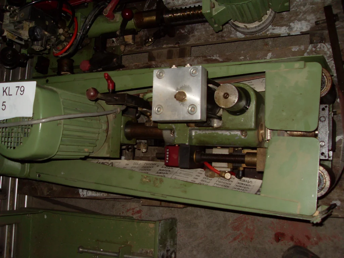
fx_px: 348
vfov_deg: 40.7
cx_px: 172
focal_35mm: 35
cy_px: 129
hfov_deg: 52.6
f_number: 2.8
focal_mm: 6.3
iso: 100
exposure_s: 1/45
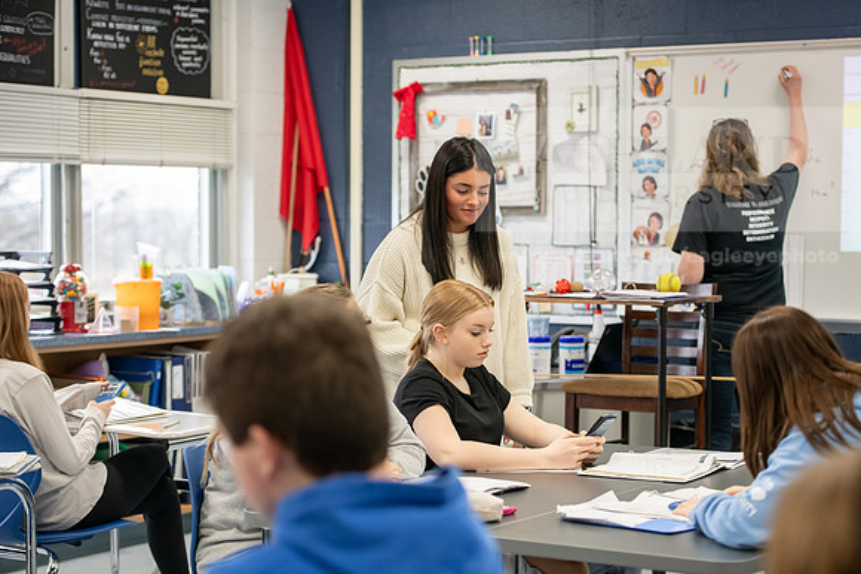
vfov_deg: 17.5
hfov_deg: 26.0
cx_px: 430
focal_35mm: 78
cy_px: 287
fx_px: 1866
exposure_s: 1/200
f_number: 3.2
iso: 2500
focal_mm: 78
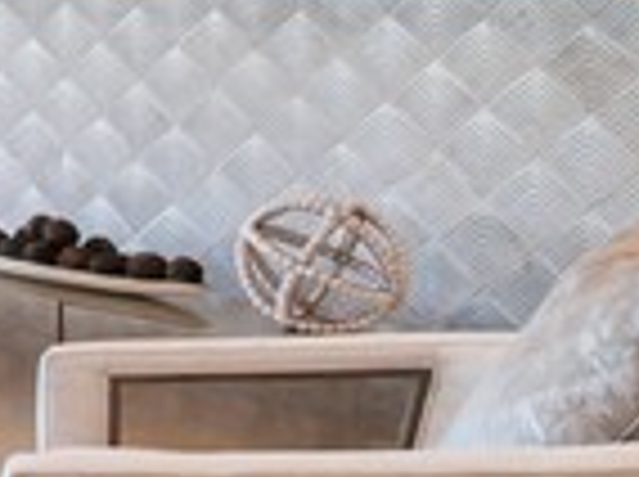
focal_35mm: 101
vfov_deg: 14.3
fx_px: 1861
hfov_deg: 12.8
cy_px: -40
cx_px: -1044
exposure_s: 1/5
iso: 200
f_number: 7.1
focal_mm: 7
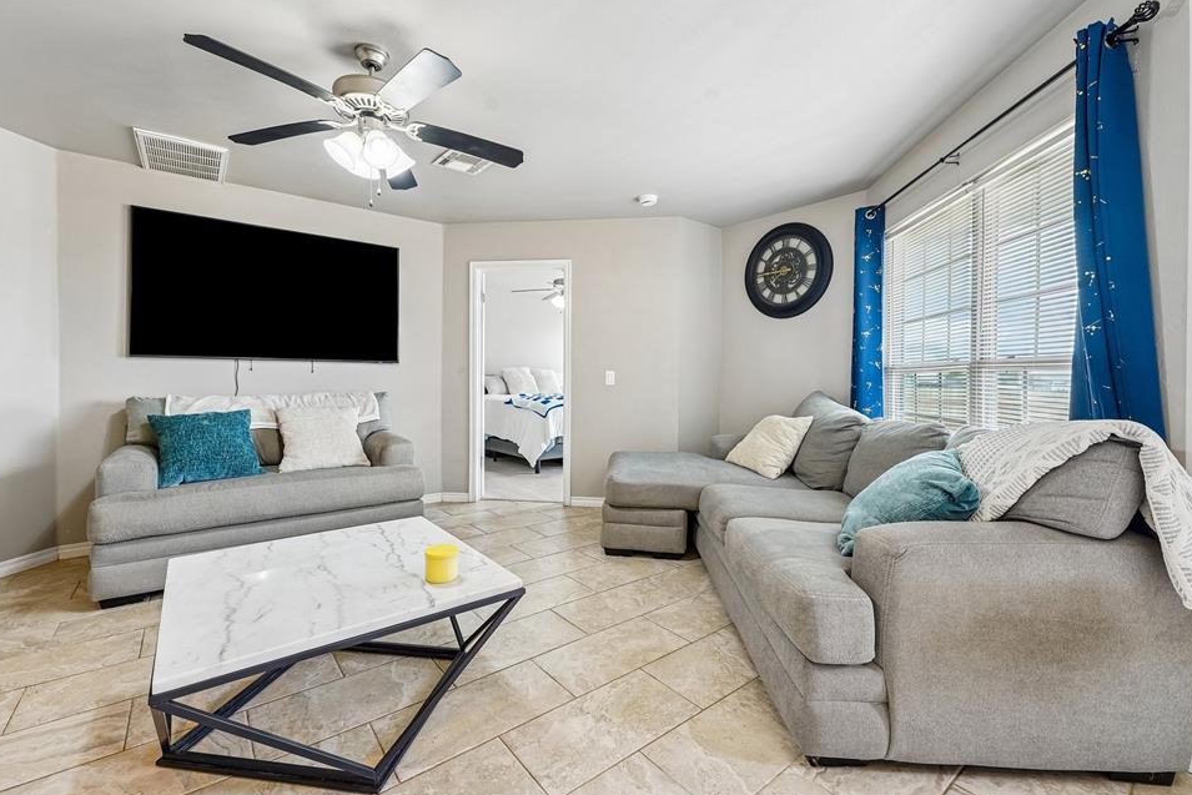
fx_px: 497
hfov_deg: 100.4
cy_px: 379
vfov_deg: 77.3
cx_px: 581
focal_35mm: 15
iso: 400
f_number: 8
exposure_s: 1/15
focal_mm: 14
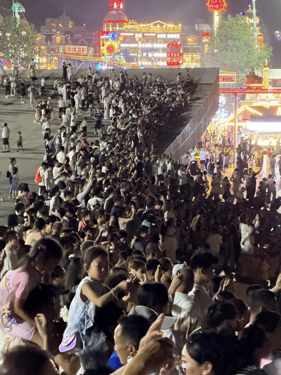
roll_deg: +0.4
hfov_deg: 14.2
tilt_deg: -4.9
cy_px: 184
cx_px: 136
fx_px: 1126
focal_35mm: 104
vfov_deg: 18.9
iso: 2500
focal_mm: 16.89
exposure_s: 1/20
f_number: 2.8
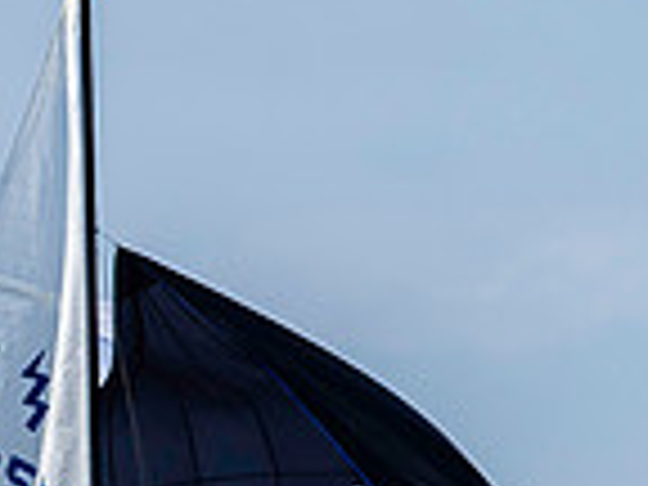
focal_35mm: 1744
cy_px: 731
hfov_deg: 1.1
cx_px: -99
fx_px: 32647
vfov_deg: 0.9
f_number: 5
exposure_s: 1/3200
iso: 200
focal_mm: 300
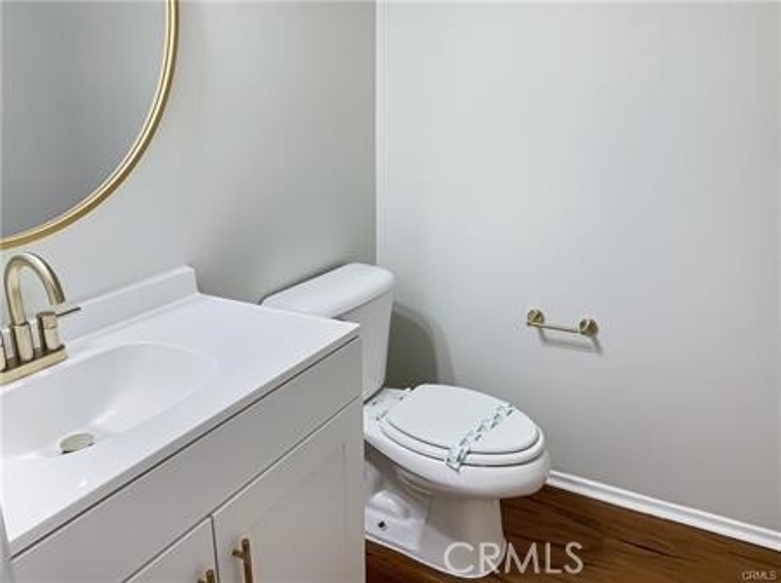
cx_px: 390
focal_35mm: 29
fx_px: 653
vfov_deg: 48.1
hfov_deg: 61.7
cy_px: 292
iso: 50
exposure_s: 1/60
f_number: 1.8
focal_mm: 3
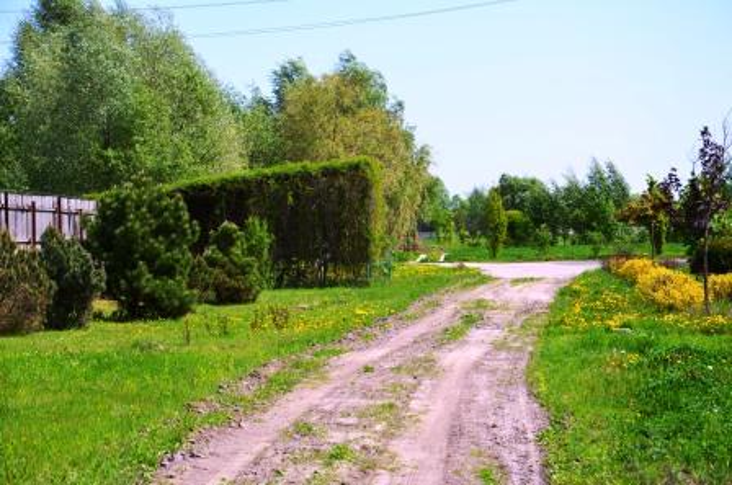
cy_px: 242
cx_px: 366
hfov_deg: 16.1
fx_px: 2588
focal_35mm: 128
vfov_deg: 10.7
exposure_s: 1/200
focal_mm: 85
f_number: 9
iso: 100
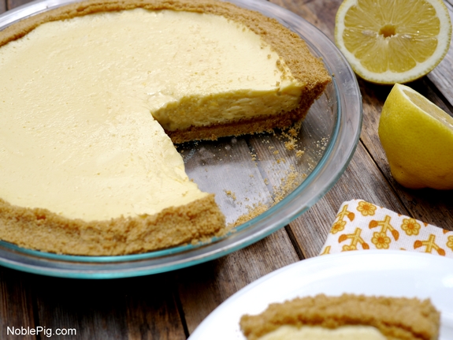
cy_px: 170
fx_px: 654
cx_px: 226
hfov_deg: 38.2
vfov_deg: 29.1
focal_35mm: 50
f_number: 4
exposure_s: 1/800
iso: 100
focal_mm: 25
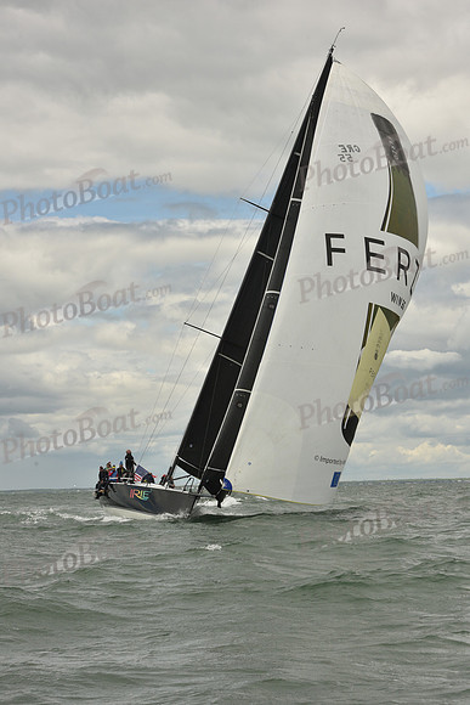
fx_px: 1761
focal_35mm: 90
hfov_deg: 15.2
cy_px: 352
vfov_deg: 22.6
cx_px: 235
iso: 320
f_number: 11
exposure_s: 1/800
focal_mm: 90
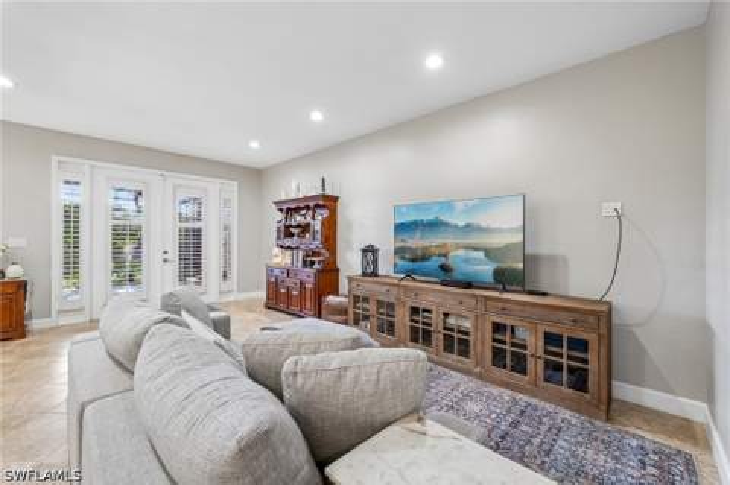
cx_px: 365
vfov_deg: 81.1
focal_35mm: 14
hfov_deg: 104.3
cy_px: 242
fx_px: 284
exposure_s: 1/6
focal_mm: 14
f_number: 8
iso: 400
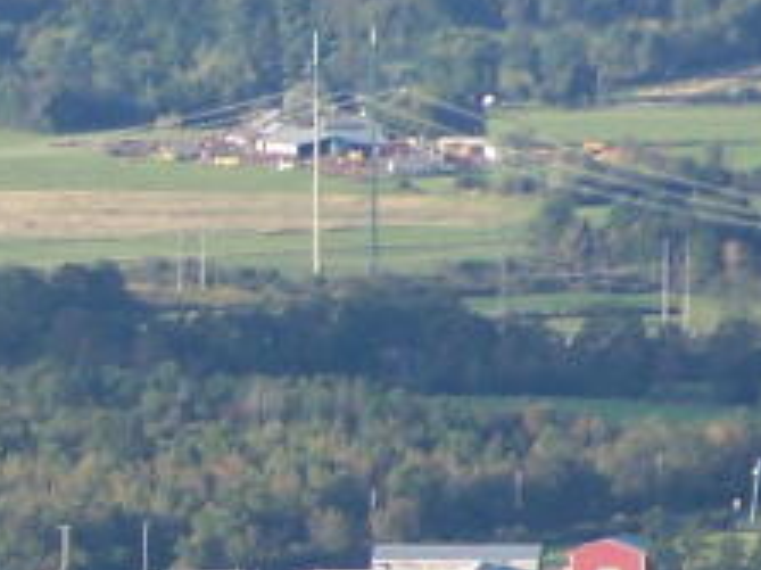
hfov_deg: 1.8
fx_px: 24038
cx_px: -618
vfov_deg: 1.4
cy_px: 474
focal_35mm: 1094
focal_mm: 39.5
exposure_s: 1/400
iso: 80
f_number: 3.3
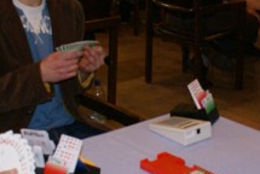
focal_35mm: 88
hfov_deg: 22.9
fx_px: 636
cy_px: 74
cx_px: 196
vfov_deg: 15.6
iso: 800
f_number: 4
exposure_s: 1/30
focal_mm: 18
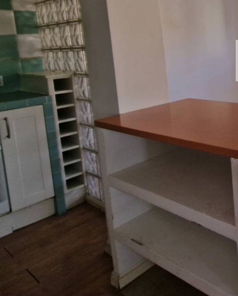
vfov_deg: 54.9
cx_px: 319
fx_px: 264
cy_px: 61
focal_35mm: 30
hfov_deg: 33.4
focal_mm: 2.2
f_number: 2.2
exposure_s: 1/104
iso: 50
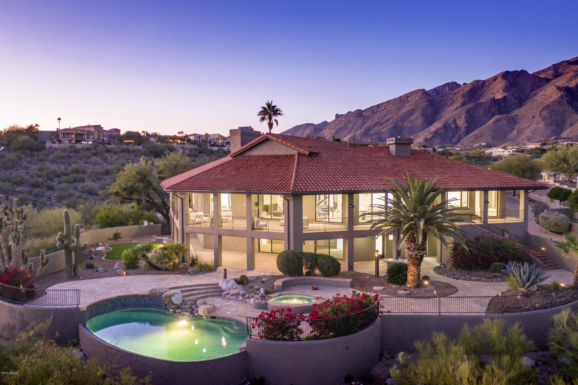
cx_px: 289
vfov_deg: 46.4
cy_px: 192
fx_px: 449
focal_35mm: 28
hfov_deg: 65.5
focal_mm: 10.26
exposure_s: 1/4
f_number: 2.8
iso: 100
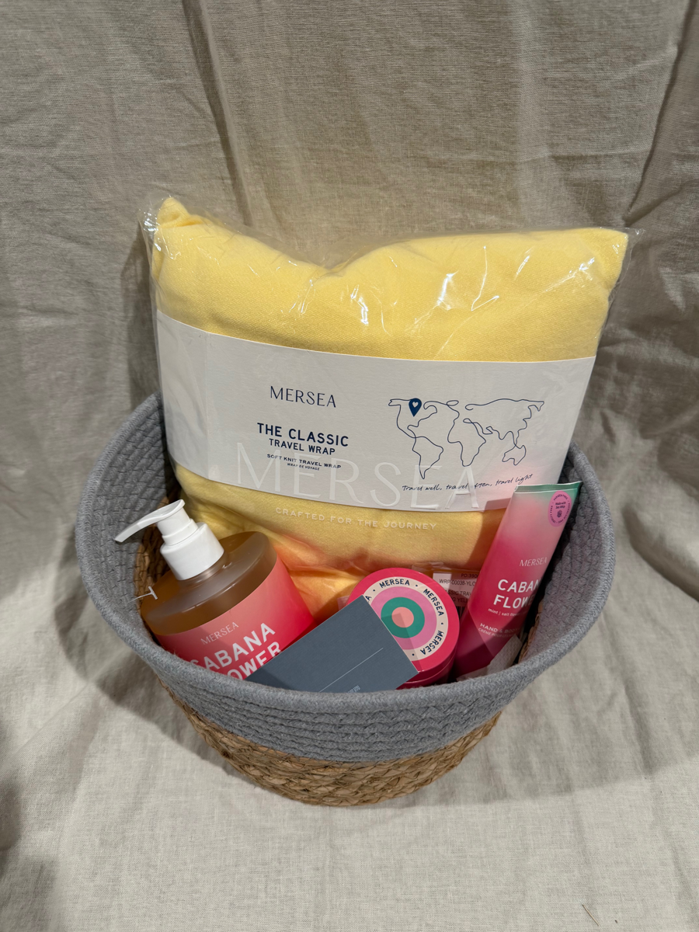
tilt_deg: -47.1
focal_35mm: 24
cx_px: 350
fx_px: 646
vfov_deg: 71.6
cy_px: 466
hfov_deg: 56.8
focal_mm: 6.76
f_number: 1.78
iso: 160
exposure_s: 1/60
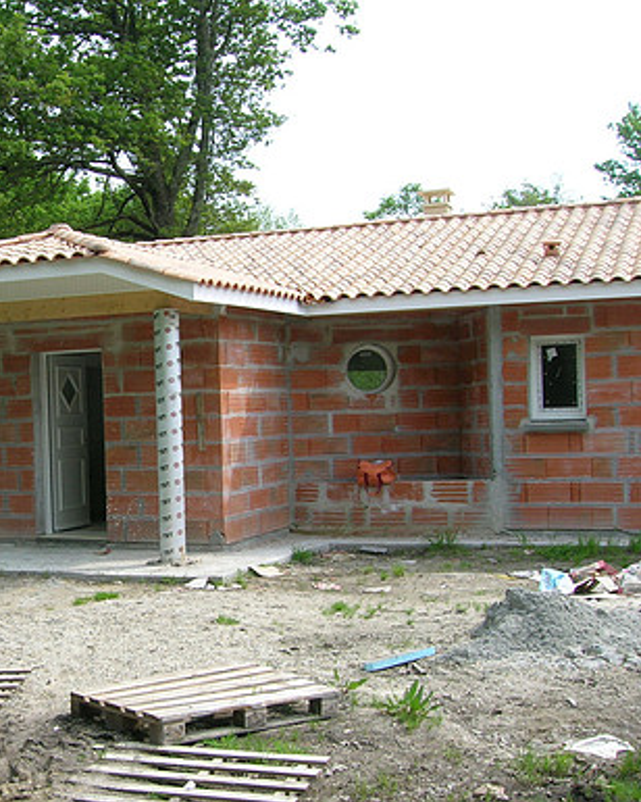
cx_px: 102
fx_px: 1186
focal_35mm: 50
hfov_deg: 29.4
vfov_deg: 37.3
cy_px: 428
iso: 50
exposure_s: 1/164
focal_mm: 5.7
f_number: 4.9
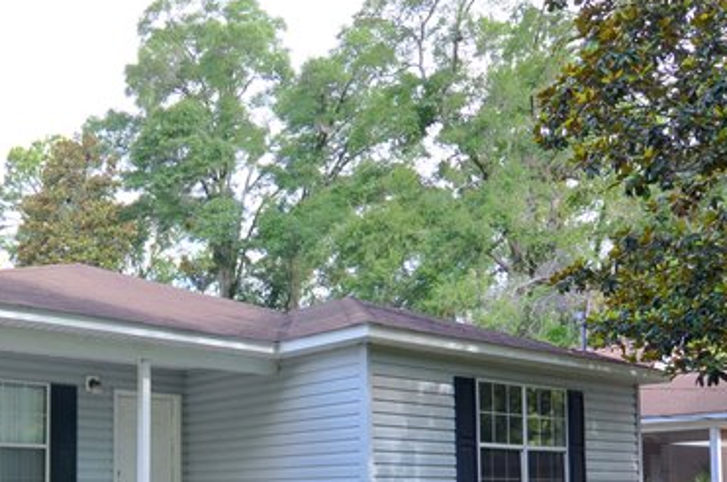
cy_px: 443
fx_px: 848
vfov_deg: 30.2
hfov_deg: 43.5
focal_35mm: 42
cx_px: 112
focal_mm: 13
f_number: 8
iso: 100
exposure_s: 1/20
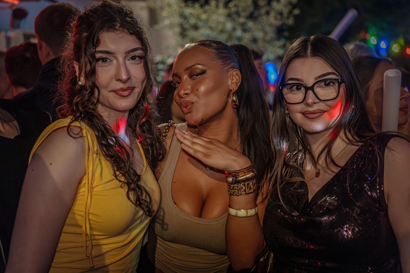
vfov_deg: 37.9
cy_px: 136
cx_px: 205
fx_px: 399
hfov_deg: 54.4
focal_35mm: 35
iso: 8000
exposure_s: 1/160
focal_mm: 35
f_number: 2
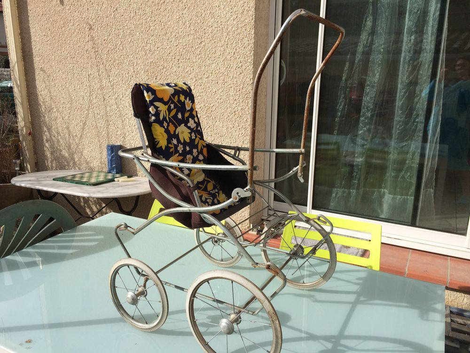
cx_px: 235
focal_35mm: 29
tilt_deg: -16.5
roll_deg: +0.5
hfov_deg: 61.7
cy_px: 176
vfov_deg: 48.2
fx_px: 394
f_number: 2.2
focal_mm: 4.15
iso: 32
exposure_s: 1/2415
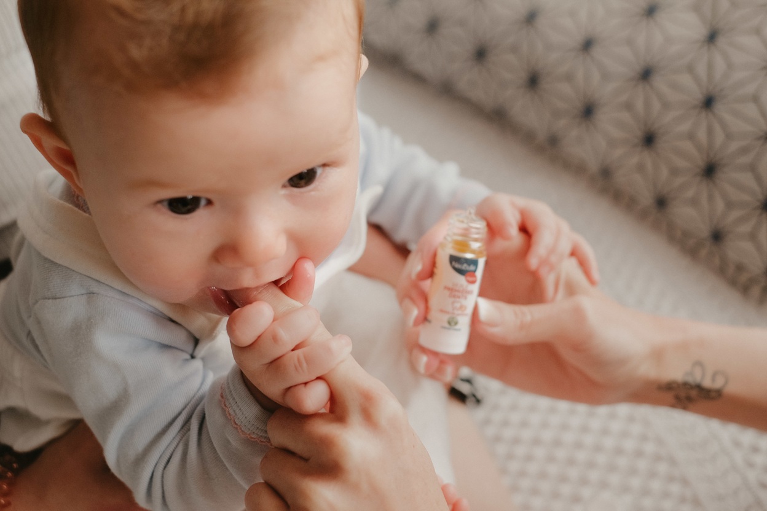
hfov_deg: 37.5
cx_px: 384
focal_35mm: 53
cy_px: 256
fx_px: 1129
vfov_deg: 25.5
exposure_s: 1/1000
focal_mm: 35
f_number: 2.8
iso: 800
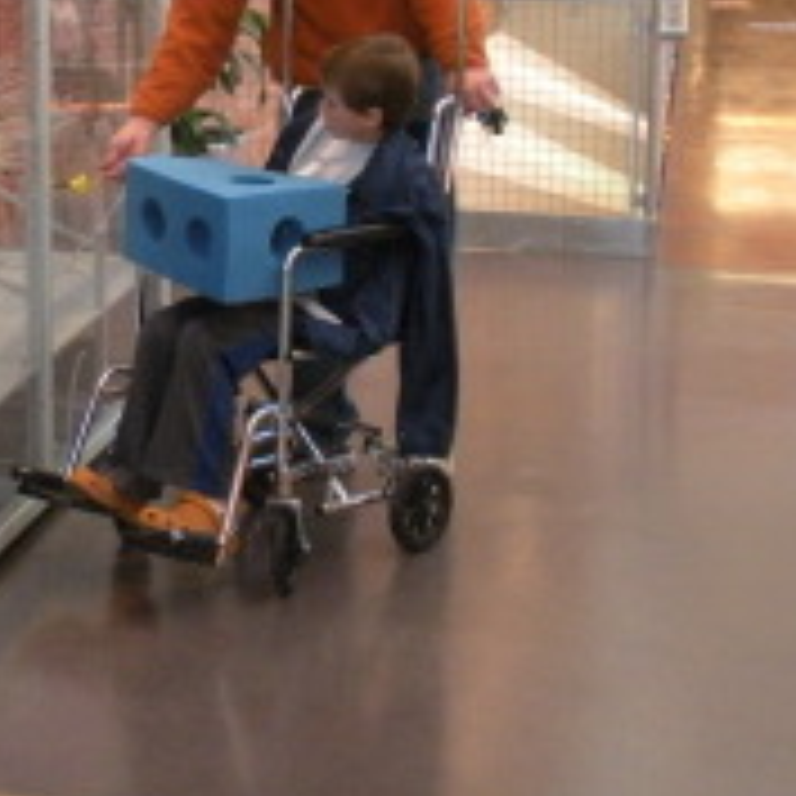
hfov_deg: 20.7
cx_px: 63
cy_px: 108
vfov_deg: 20.8
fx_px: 2133
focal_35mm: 82
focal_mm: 6.3
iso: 400
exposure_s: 1/52
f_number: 3.5
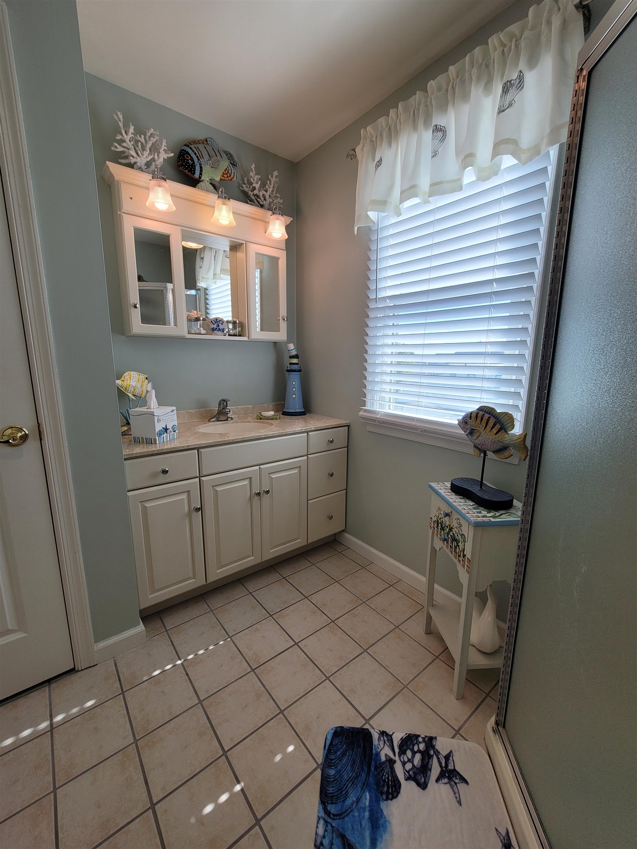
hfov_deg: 89.9
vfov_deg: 106.2
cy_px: 424
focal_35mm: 13
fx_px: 319
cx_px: 318
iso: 64
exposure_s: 1/151
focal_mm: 2.2
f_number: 2.2
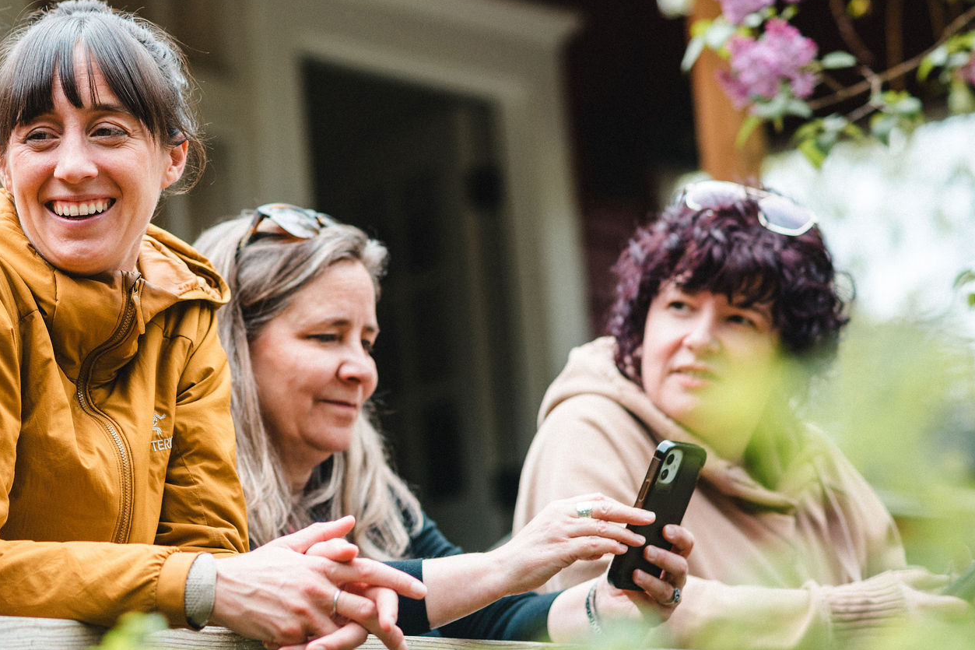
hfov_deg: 14.7
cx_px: 272
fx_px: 3764
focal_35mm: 139
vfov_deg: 9.9
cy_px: 211
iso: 320
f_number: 3.2
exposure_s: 1/1000
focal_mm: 85
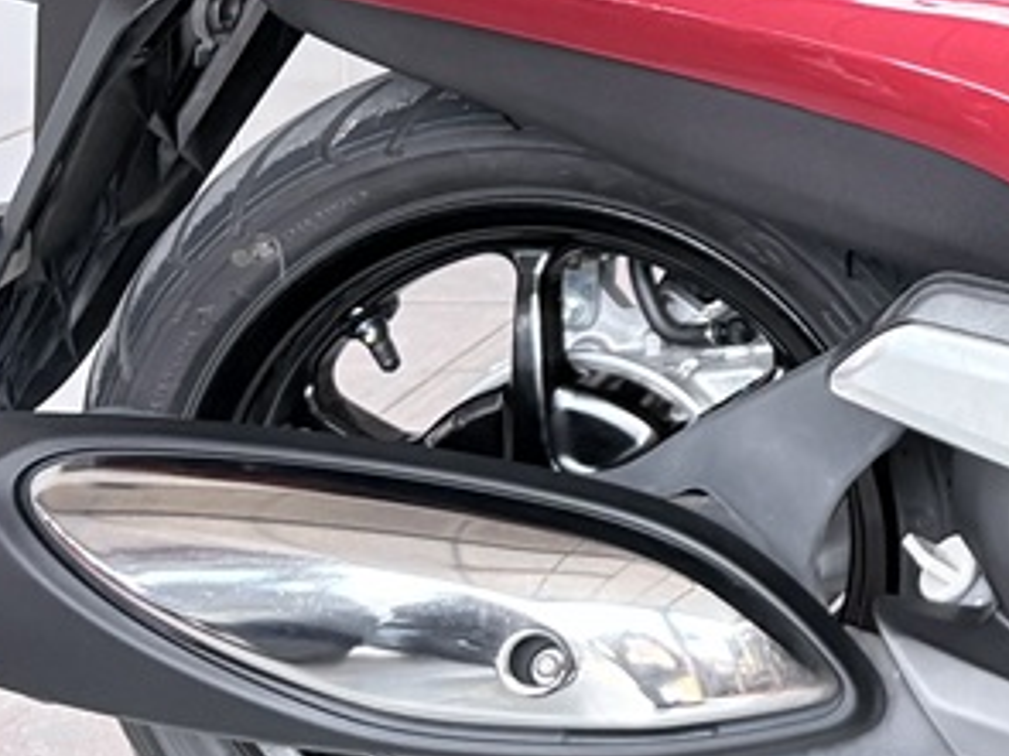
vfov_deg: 12.7
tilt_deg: -6.6
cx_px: 1809
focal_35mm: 113
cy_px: -192
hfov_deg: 15.1
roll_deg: +0.8
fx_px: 3292
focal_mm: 5.96
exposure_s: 1/60
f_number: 1.6
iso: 200
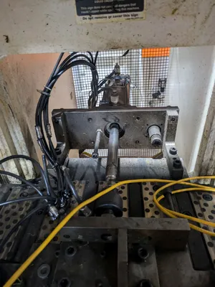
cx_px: 108
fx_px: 207
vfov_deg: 69.4
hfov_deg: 54.9
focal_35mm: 25
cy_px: 144
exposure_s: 1/24
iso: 276
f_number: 1.89
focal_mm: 5.43
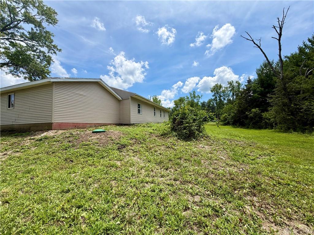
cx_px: 157
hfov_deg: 102.1
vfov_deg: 85.7
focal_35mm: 14
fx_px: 127
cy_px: 118
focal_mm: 2.22
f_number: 2.2
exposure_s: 1/970
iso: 20
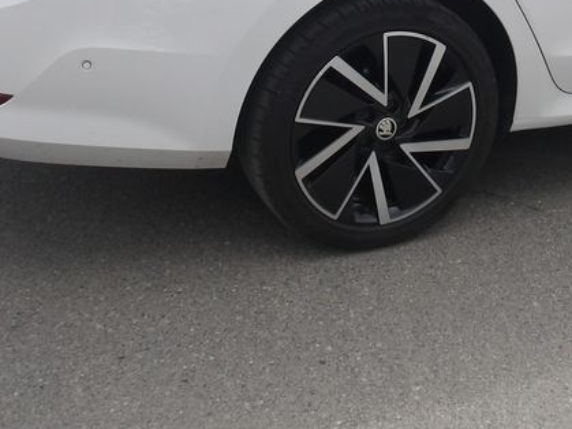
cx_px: 470
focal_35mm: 66
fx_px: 1090
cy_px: -83
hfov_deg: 28.7
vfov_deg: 20.8
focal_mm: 4.9
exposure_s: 1/852
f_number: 3
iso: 100
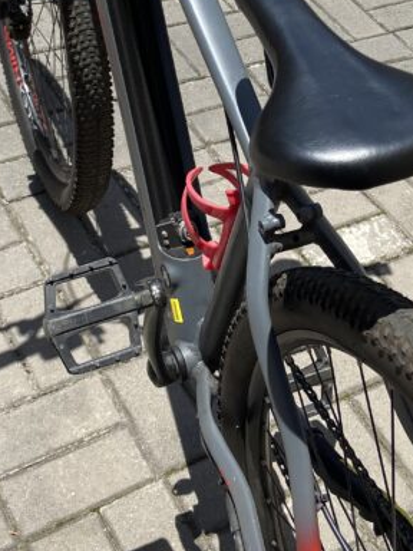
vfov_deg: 29.4
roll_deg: -1.4
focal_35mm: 65
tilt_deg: -43.2
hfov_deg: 22.6
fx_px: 1034
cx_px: 228
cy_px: 141
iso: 32
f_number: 1.8
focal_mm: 4.25
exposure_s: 1/2222
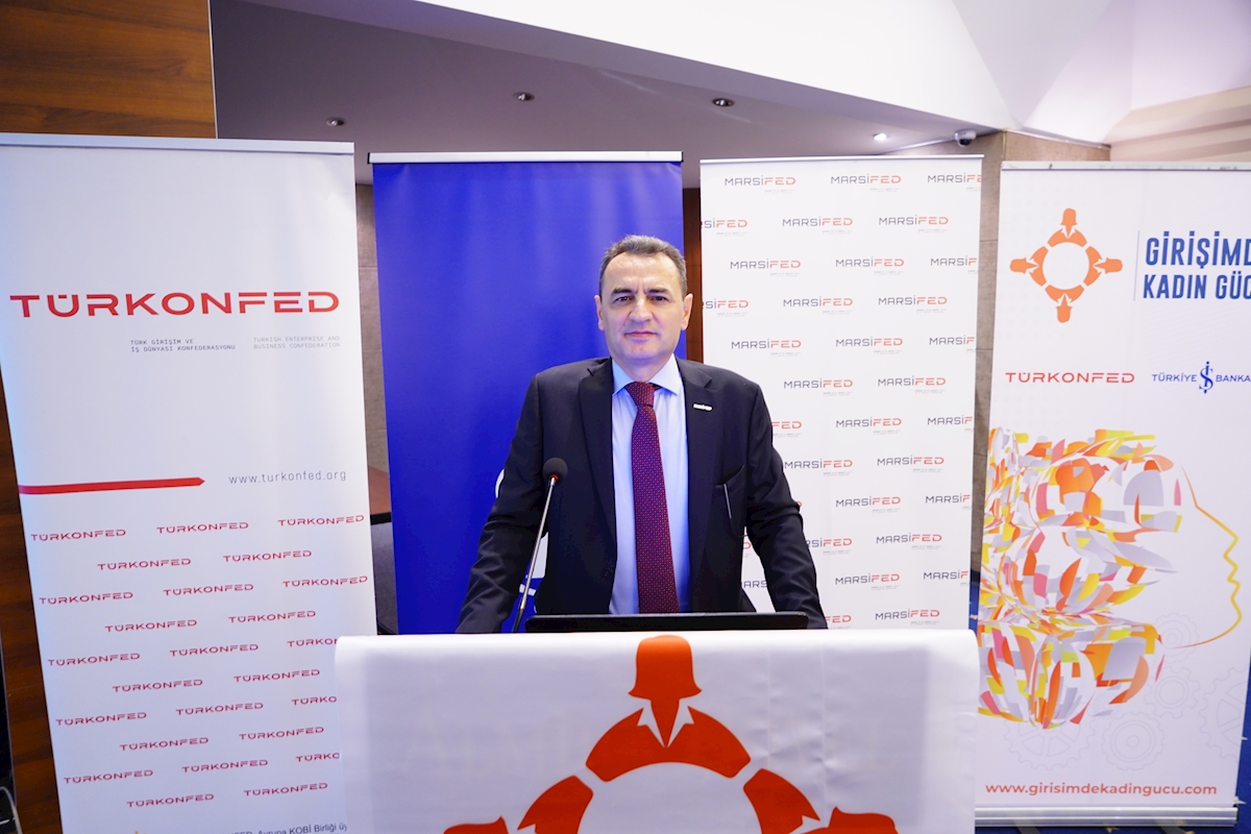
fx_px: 834
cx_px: 626
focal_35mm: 24
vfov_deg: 53.1
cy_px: 417
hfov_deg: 73.7
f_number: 4
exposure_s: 1/13
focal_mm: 24
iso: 1600
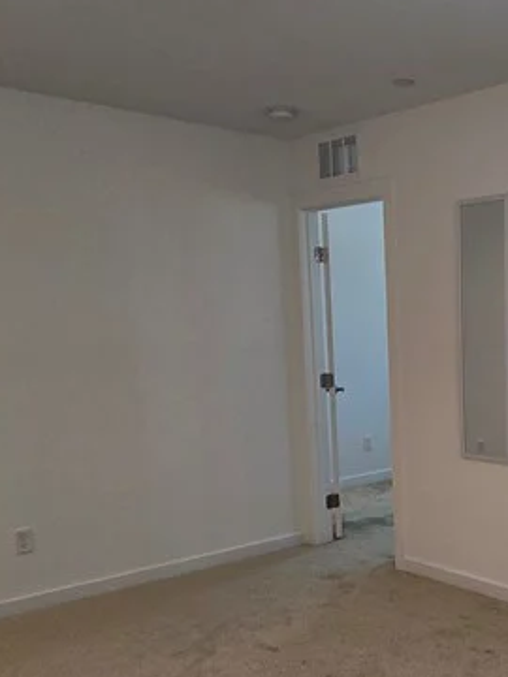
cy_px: 434
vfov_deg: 49.5
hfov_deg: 34.8
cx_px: 519
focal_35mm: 37
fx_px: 724
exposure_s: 1/60
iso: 64
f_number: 2.2
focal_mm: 2.2
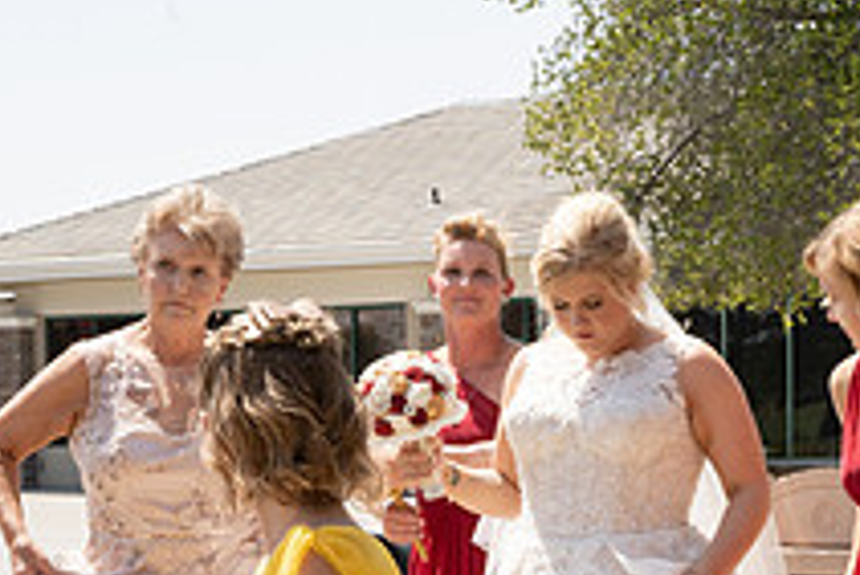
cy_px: 610
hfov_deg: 17.2
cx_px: 644
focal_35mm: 118
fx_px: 2821
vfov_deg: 11.5
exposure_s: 1/200
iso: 500
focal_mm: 43
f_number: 18
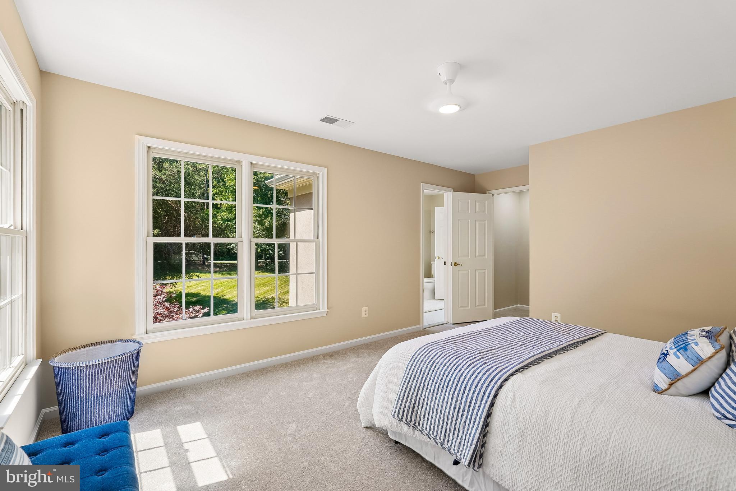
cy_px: 246
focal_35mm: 16
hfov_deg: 95.0
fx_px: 337
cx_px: 368
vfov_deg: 72.1
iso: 100
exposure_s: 1/6
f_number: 8
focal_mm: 16.5
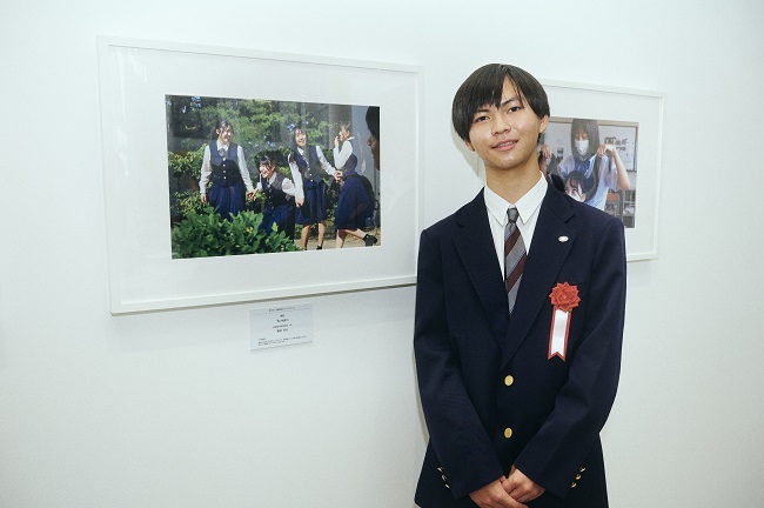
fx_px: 647
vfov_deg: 42.9
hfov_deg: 61.1
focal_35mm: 30
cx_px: 382
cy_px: 254
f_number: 8
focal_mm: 30.5
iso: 400
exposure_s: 1/100
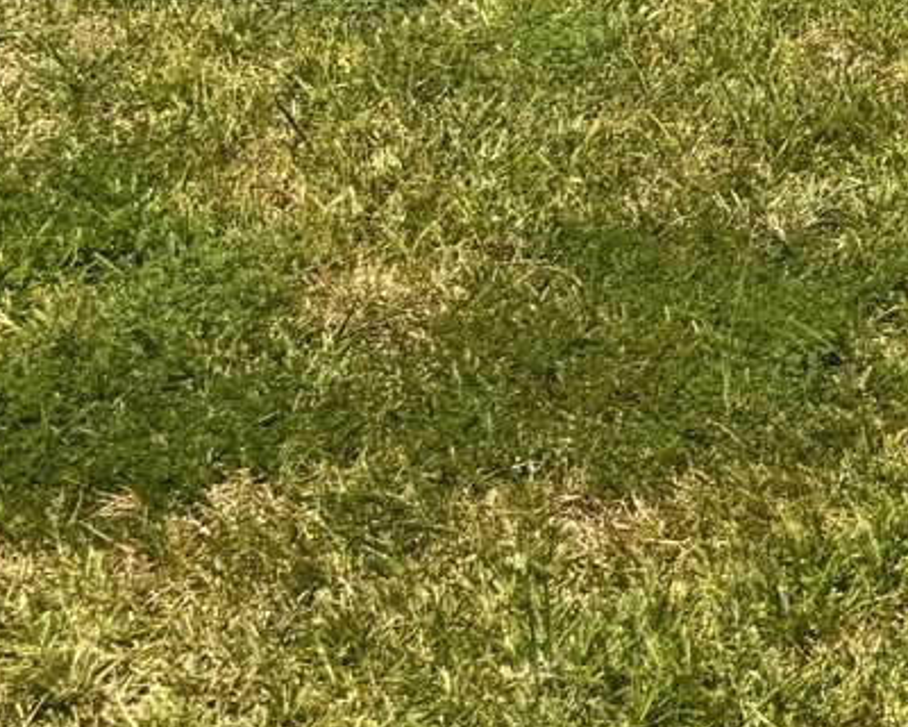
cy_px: -679
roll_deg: +2.1
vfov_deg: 11.7
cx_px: 1203
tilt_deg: -12.8
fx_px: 3225
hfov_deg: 15.2
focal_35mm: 120
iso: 80
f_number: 1.78
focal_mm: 6.76
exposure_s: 1/3802
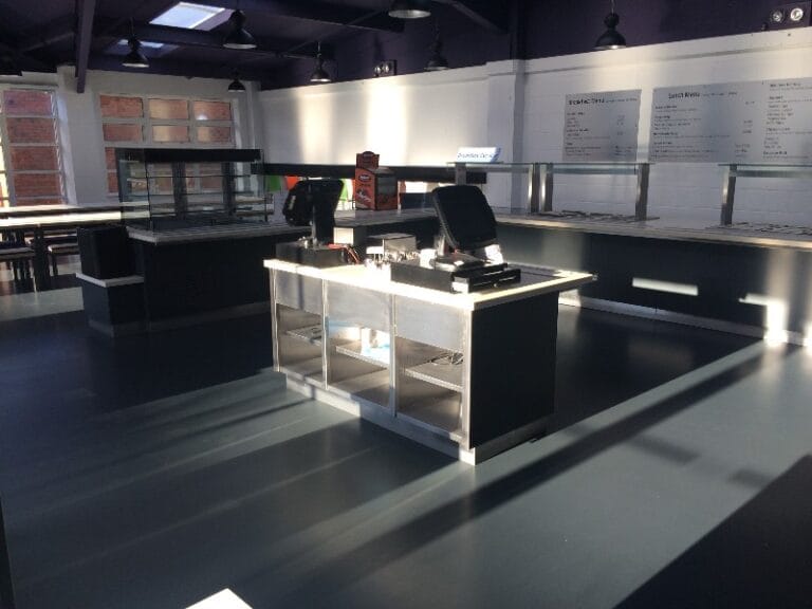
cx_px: 406
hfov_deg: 60.0
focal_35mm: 30
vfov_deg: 46.8
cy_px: 304
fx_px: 704
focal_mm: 4.12
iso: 32
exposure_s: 1/123
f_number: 2.2
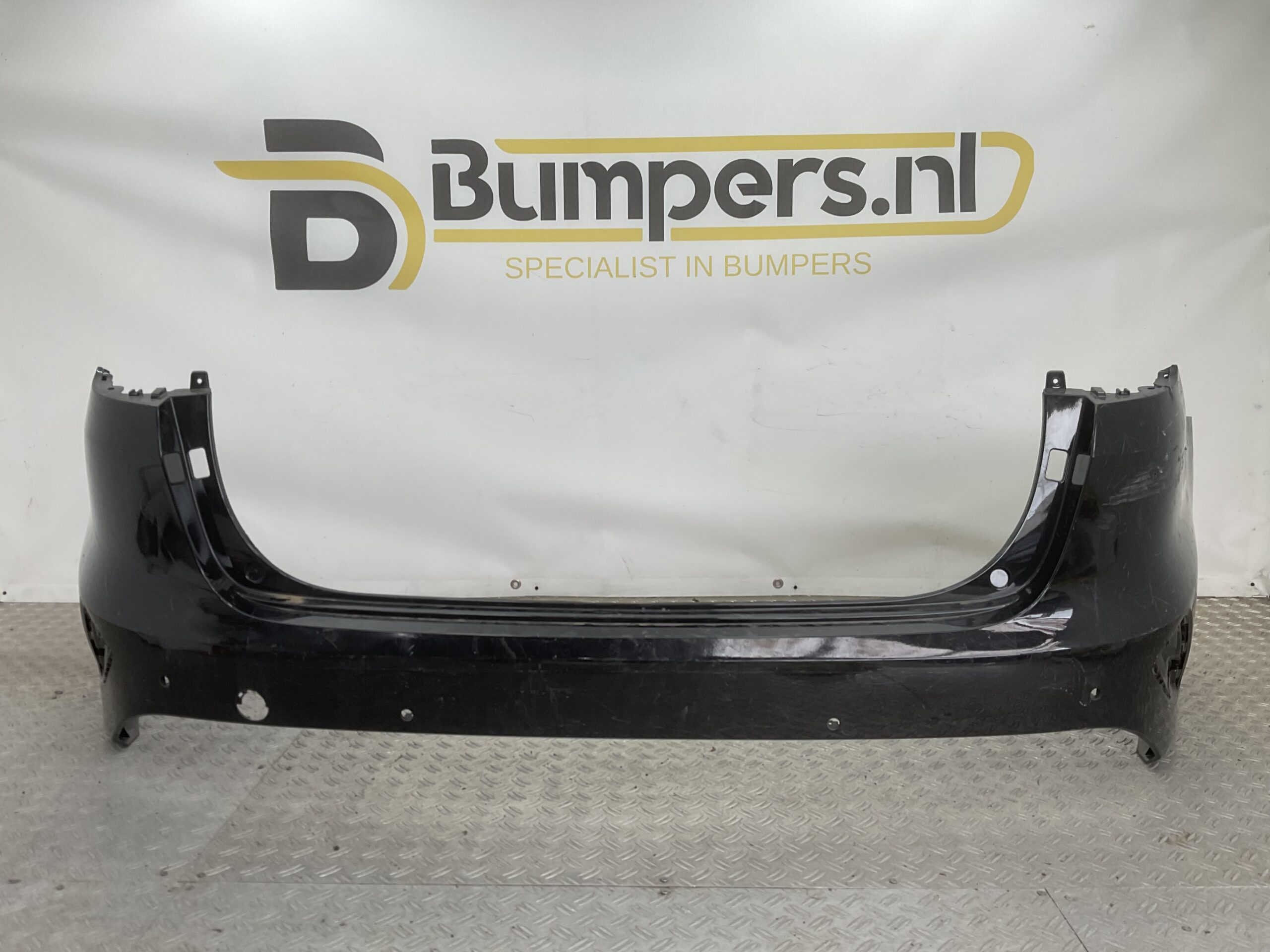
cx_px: 635
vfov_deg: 48.2
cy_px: 476
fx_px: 1064
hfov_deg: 61.7
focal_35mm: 29
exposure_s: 1/128
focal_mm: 3
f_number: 1.8
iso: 16
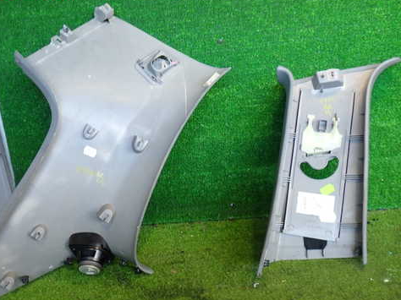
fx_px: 440
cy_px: 171
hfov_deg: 48.8
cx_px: 168
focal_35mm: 38
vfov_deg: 37.6
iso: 200
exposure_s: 1/50
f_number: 2.3
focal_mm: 5.4
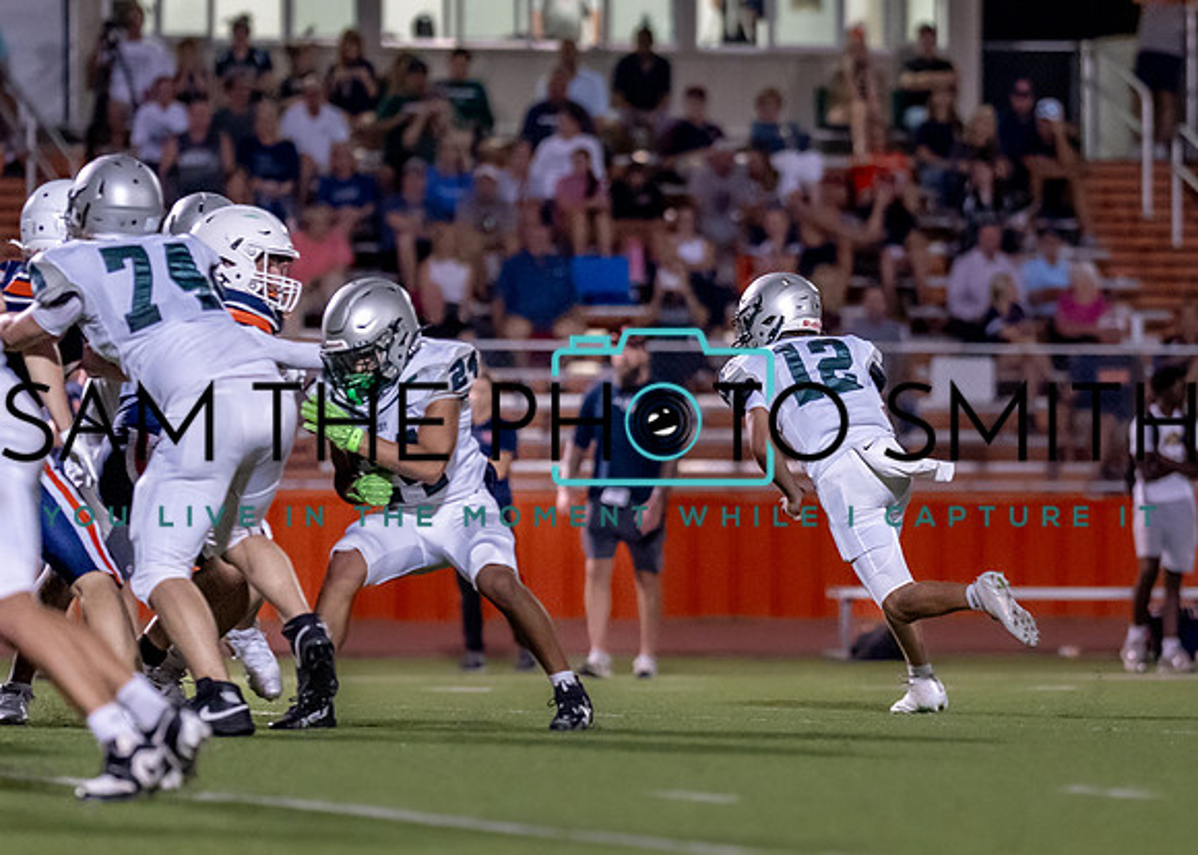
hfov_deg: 6.2
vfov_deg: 4.4
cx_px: 822
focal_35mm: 325
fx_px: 11058
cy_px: 456
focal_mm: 135
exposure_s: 1/1000
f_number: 1.8
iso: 1600
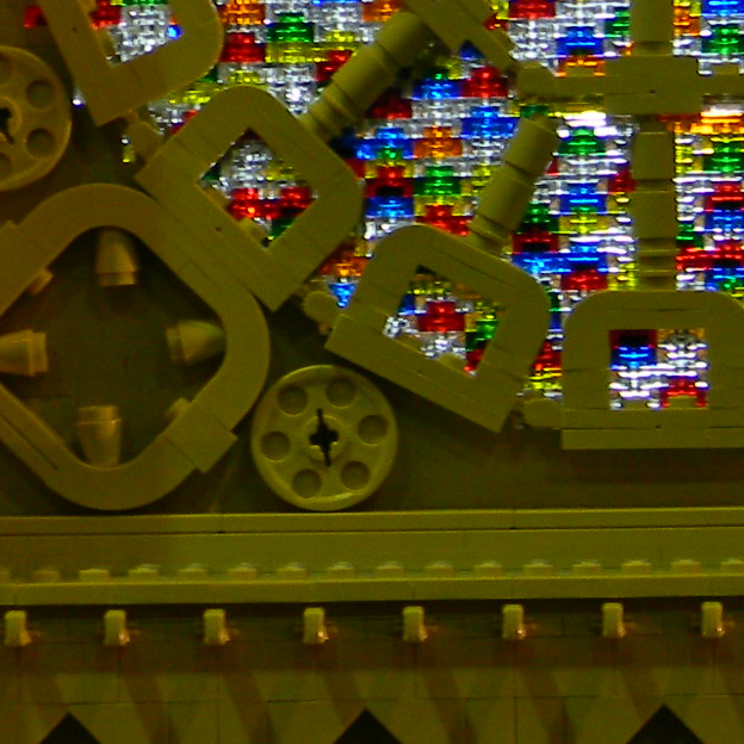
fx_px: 5982
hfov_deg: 7.1
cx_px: 626
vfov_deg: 7.1
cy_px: -198
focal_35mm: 246
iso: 97
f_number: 4.3
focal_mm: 12.2
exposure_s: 1/7.9
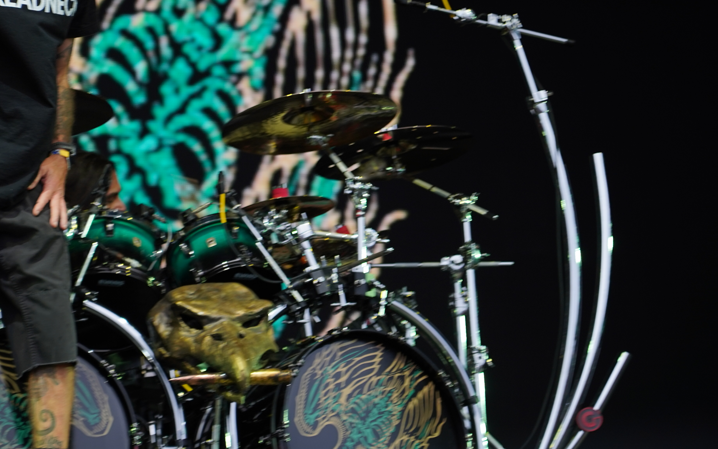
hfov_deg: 11.9
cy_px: 113
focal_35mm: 175
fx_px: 3424
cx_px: 197
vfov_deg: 7.5
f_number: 4
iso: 250
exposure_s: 1/125
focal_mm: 105
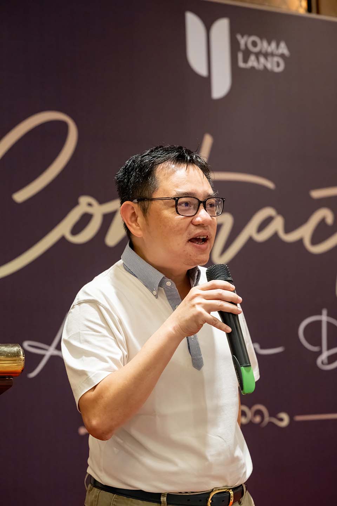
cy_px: 253
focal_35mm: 70
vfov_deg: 28.8
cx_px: 168
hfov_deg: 19.5
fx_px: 983
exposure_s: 1/200
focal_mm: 70
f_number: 4
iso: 4500
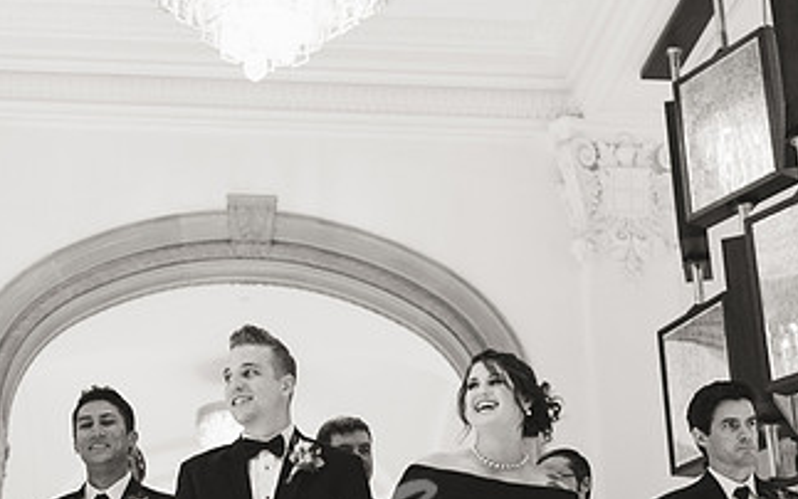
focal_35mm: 64
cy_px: 340
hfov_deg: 31.8
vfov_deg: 20.2
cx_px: 294
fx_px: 1392
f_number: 1.6
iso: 2000
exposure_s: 1/640
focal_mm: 35
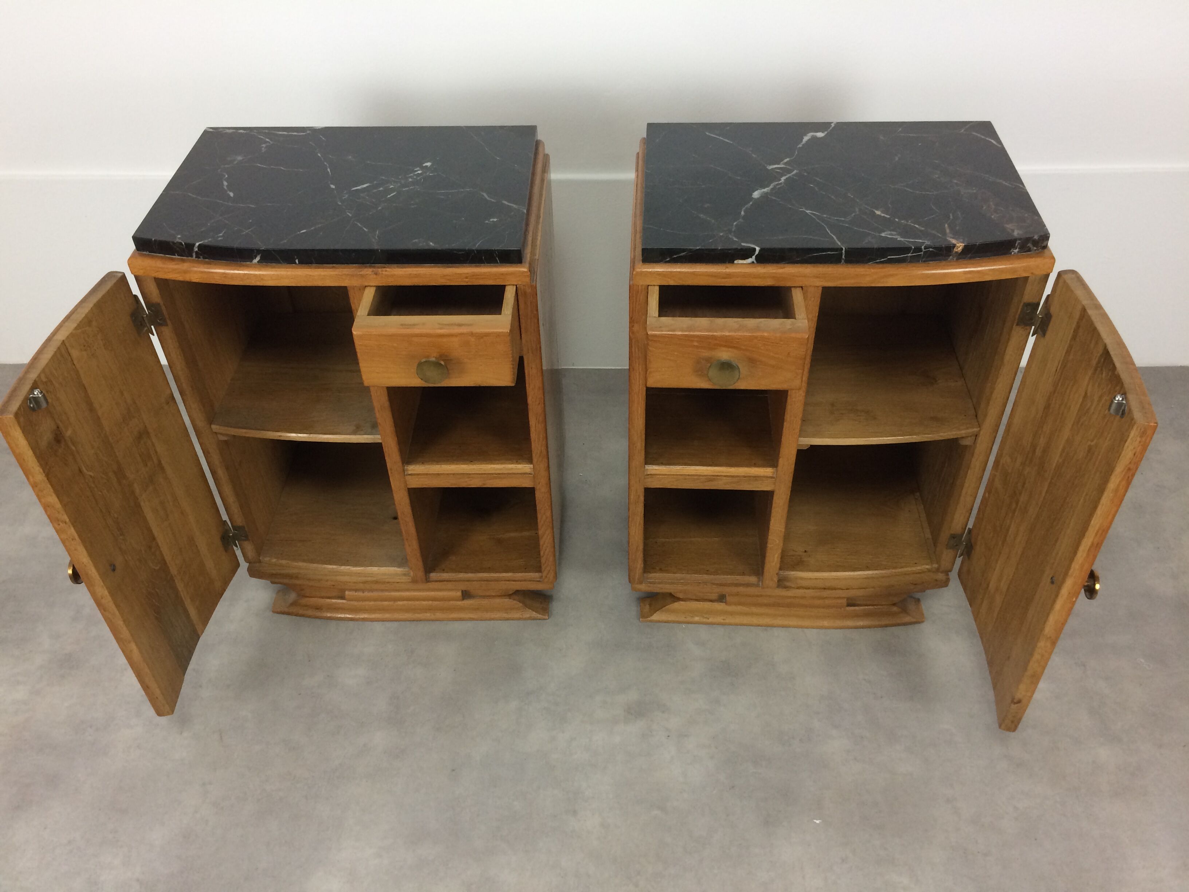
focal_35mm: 29
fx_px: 996
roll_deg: +0.2
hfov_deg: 61.7
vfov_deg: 48.2
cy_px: 446
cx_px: 594
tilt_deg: -41.8
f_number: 2.2
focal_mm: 4.15
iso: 80
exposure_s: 1/33
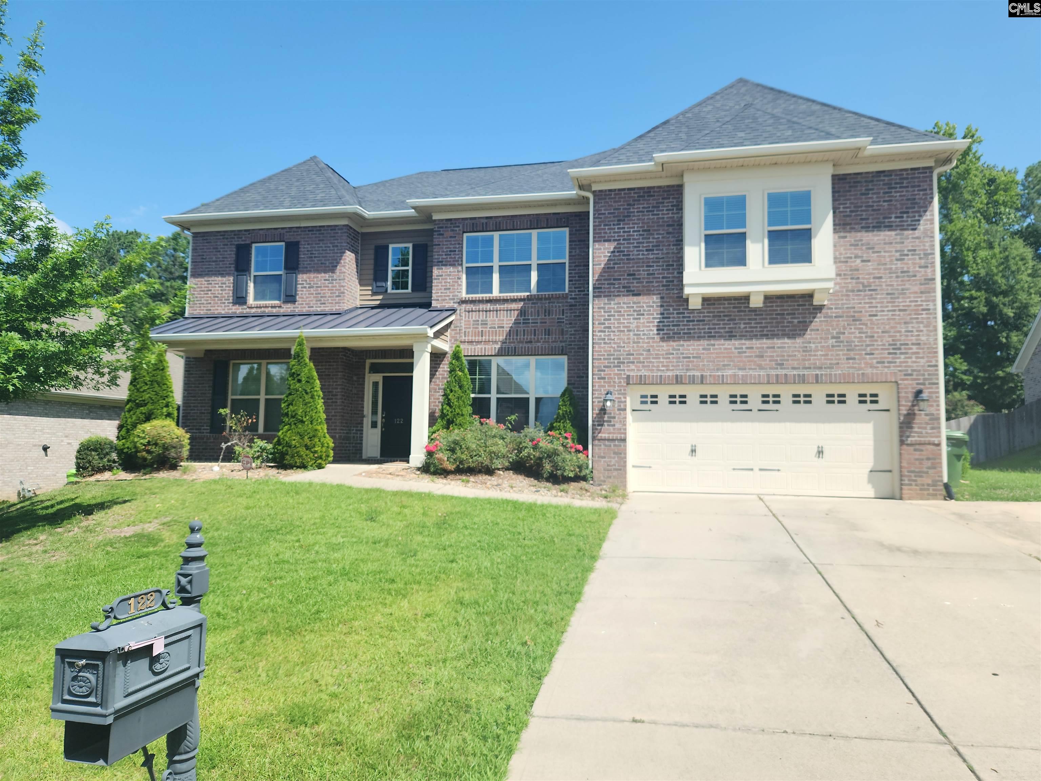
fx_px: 692
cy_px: 390
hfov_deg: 73.9
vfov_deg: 58.9
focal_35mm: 23
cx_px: 520
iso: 20
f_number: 1.8
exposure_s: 1/880
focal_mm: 5.4
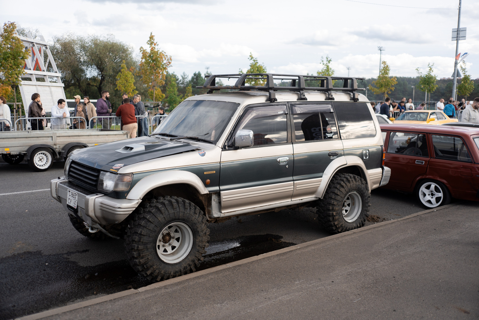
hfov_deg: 54.4
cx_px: 240
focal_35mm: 35
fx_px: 466
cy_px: 160
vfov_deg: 37.9
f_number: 2.2
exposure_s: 1/1000
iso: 100
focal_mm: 35
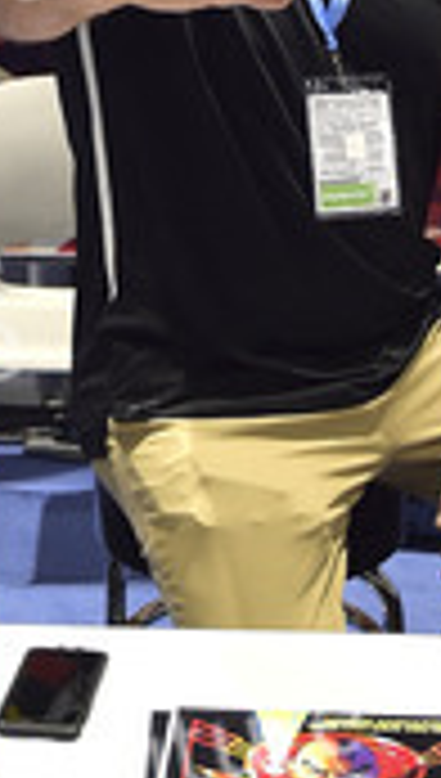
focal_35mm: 58
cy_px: 130
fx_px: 1199
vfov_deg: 34.6
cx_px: 281
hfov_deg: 20.8
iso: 1600
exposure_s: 1/250
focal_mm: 24
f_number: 3.2
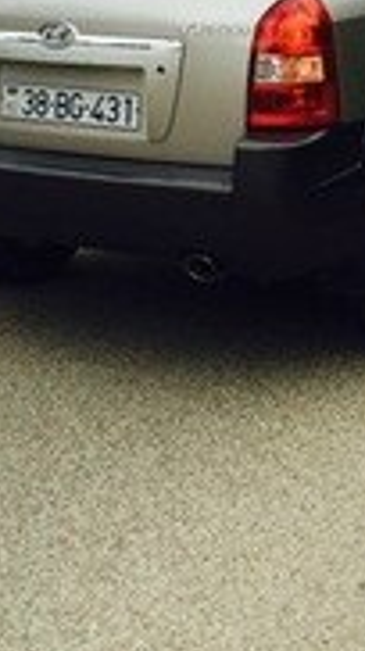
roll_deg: +1.5
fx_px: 1484
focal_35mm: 86
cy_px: -111
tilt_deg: -0.6
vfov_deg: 22.9
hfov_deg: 14.0
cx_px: 283
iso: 32
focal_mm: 4.15
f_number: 2.2
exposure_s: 1/406
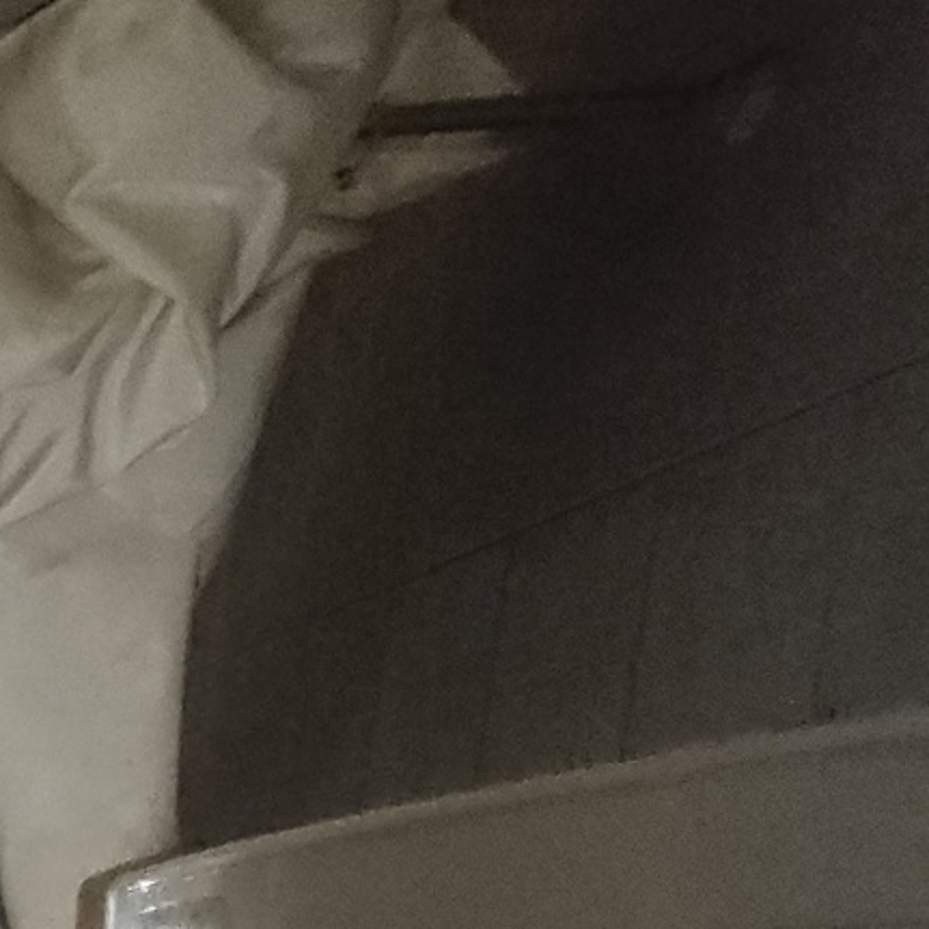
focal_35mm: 59
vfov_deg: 24.7
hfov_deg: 16.9
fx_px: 1791
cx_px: -1117
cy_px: 1259
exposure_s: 1/20
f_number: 2.2
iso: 640
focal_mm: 1.67
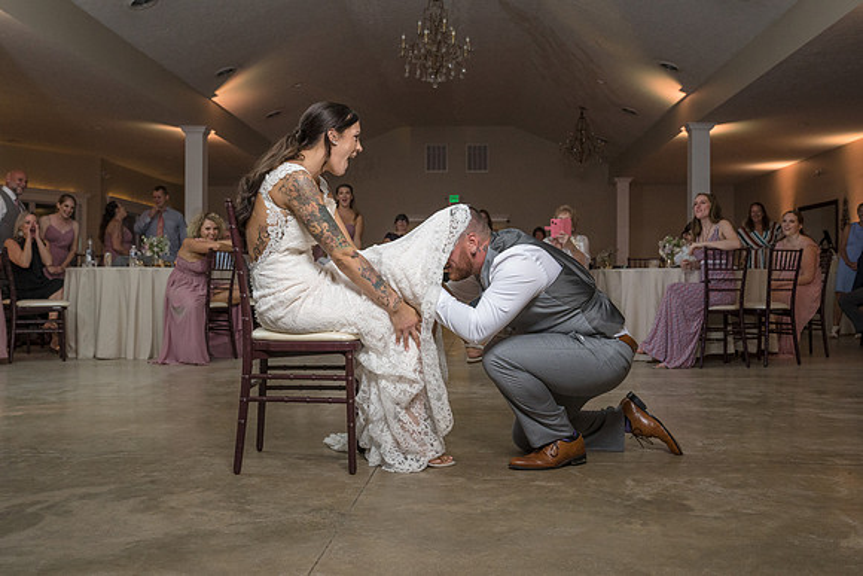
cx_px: 431
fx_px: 812
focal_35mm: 34
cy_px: 292
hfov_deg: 56.0
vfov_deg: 39.1
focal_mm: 31
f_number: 5.6
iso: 2000
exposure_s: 1/200
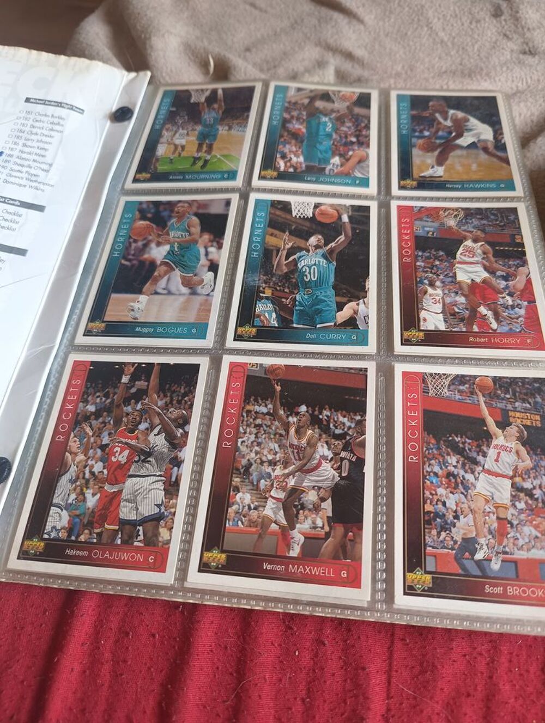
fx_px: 482
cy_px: 362
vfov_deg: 73.8
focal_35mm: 23
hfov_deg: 59.0
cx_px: 272
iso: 320
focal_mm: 6.06
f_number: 1.69
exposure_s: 1/100
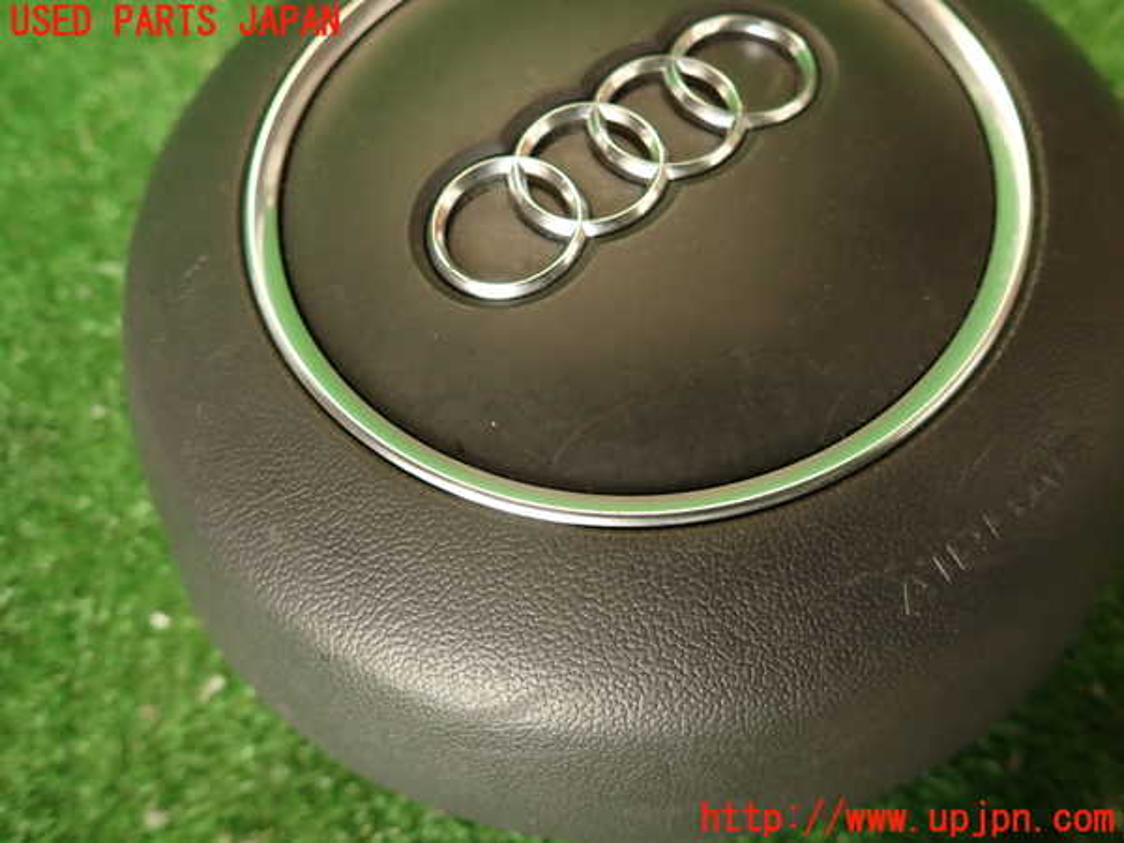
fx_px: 812
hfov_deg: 69.4
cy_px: 422
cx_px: 562
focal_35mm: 25
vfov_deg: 54.9
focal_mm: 4.5
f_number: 2
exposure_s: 1/60
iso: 200
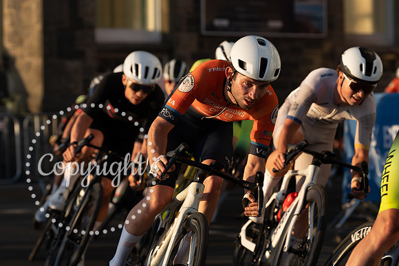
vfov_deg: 9.8
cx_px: 229
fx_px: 1550
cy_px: 114
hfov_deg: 14.7
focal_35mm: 140
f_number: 4
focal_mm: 122
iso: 200
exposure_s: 1/1000
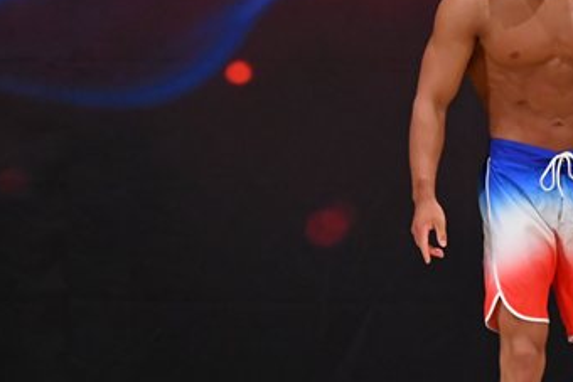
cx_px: 591
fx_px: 9792
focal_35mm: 615
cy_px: 170
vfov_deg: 2.2
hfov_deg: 3.3
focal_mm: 180
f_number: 5.6
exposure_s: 1/400
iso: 3200
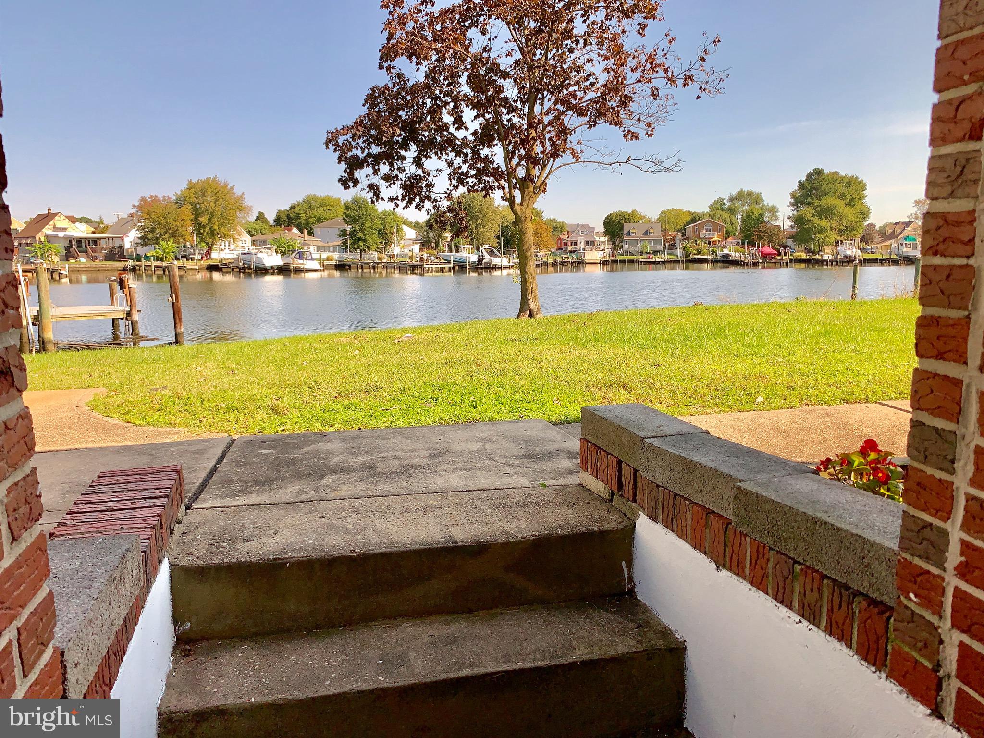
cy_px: 369
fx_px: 739
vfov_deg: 53.1
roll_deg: +0.0
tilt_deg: -10.1
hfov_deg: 67.3
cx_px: 492
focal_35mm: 26
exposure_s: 1/1536
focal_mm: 4.25
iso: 32
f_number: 1.8
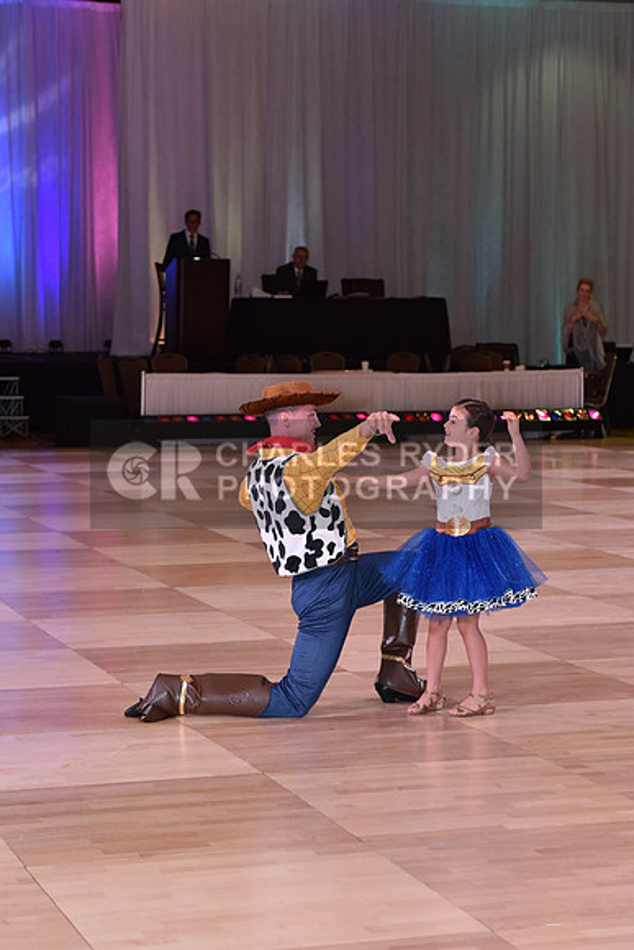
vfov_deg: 22.1
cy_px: 475
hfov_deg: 14.9
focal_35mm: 92
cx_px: 317
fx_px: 2429
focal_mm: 92
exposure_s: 1/250
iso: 1600
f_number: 6.3
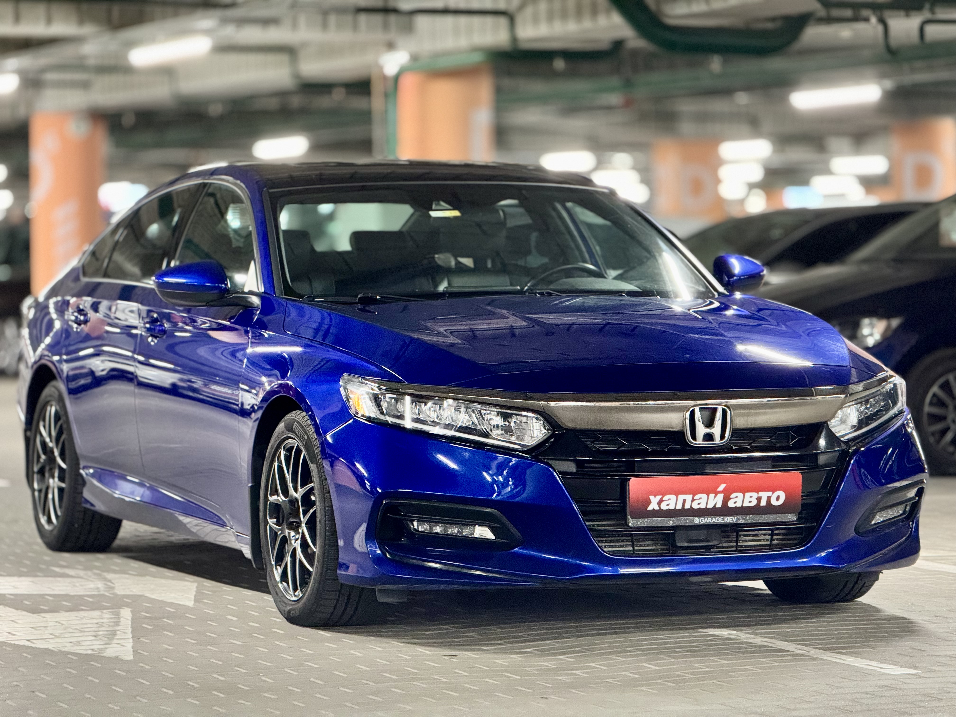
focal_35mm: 120
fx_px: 3314
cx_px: 478
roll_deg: +0.3
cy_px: 358
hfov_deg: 16.4
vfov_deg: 12.3
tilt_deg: -0.6
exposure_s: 1/33
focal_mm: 15.66
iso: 1000
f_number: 2.8
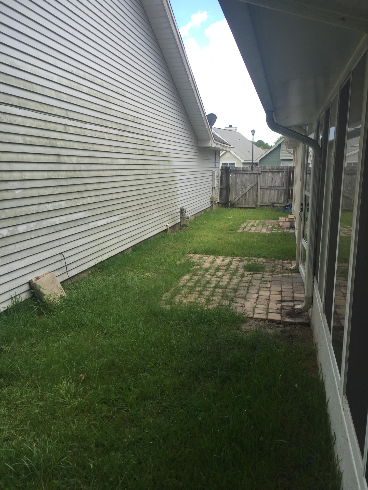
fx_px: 411
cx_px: 184
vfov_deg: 61.7
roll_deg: -0.1
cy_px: 245
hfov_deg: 48.2
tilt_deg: -8.5
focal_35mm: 29
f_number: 2.2
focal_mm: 4.15
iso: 32
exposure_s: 1/416
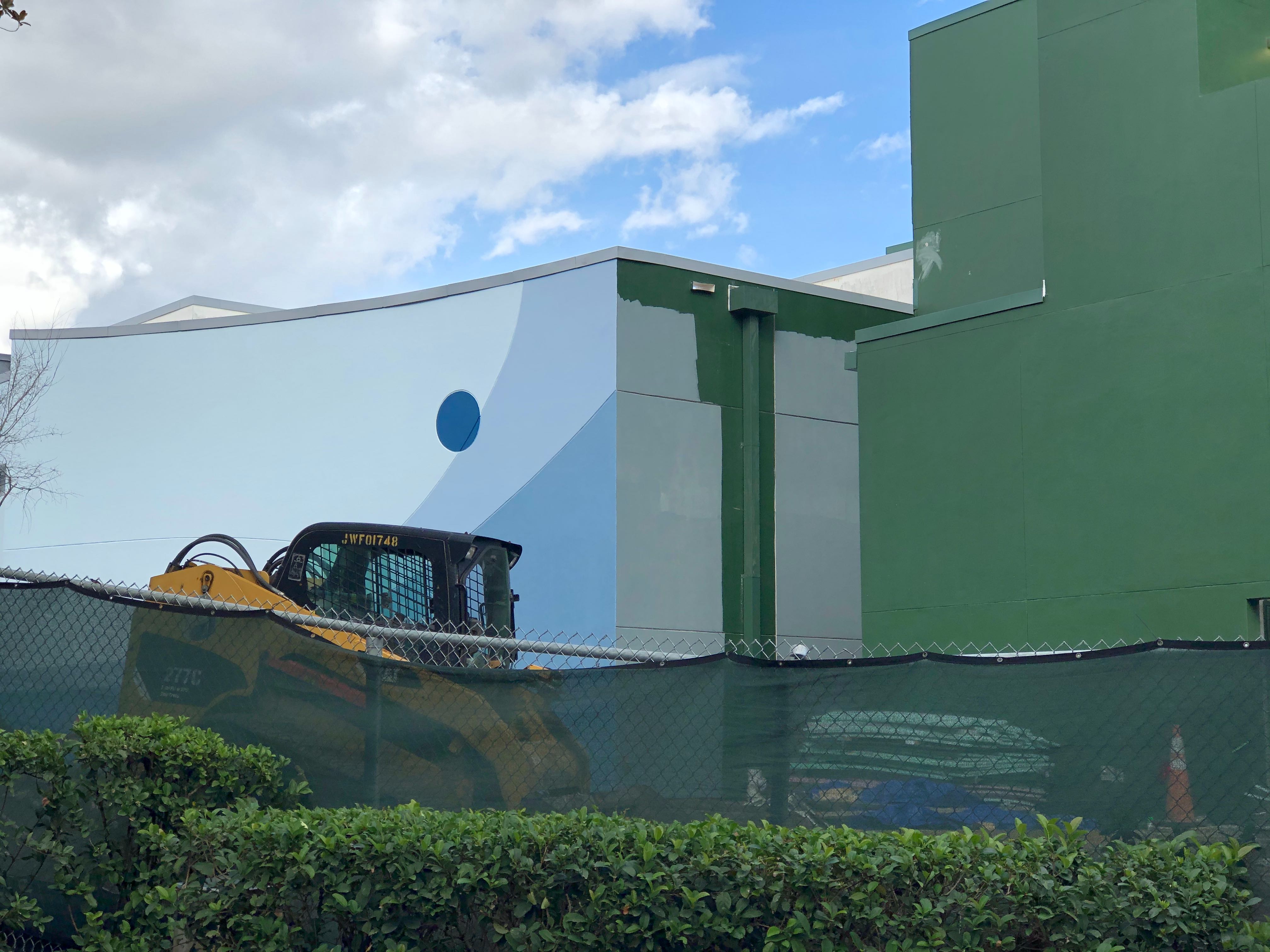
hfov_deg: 33.8
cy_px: 476
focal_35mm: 57
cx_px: 635
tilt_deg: +6.2
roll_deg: -0.9
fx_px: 2091
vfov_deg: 25.7
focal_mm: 6.6
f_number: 2.8
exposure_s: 1/516
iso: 20
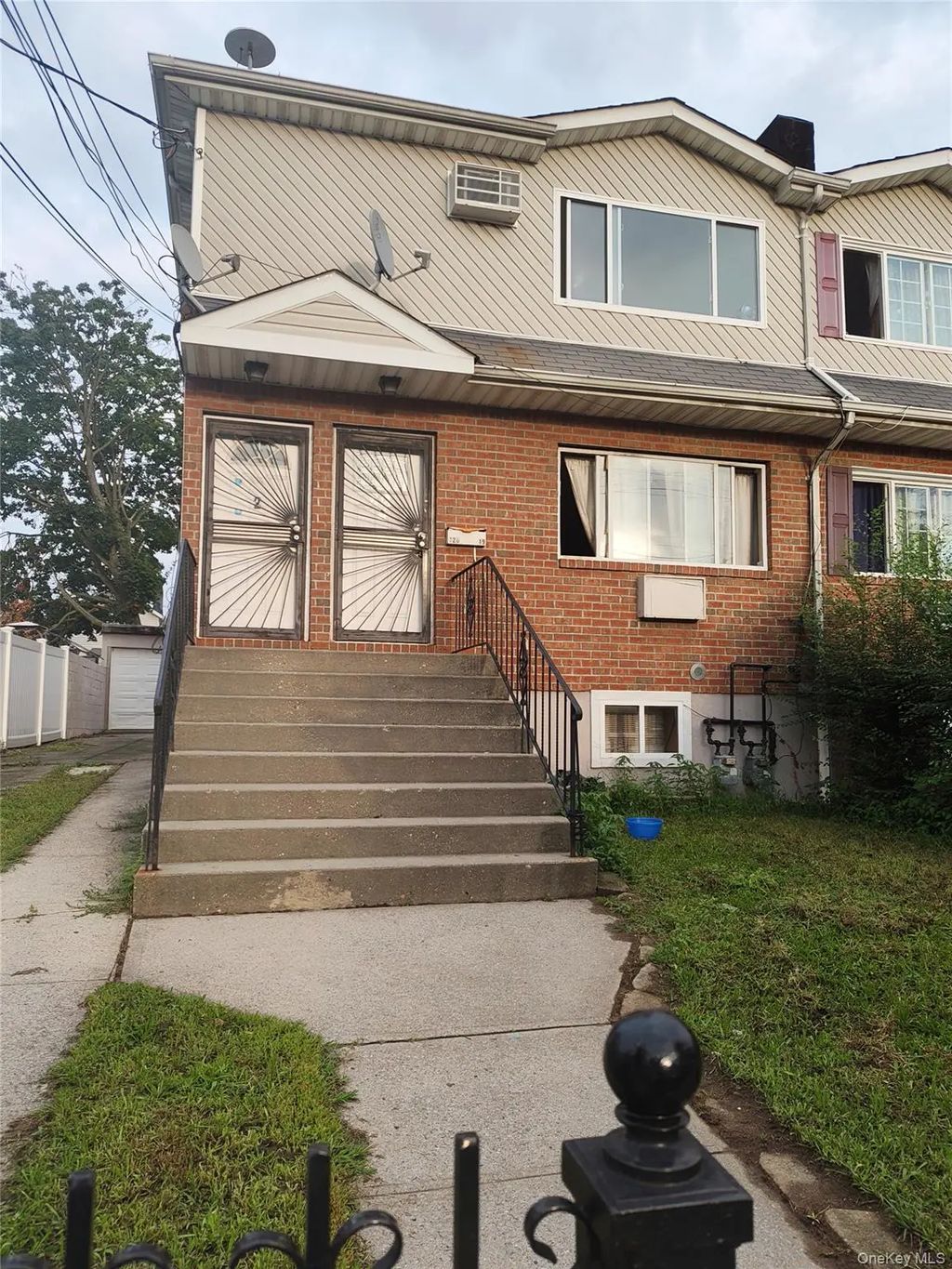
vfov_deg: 69.4
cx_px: 476
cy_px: 634
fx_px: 917
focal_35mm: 25
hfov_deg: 54.9
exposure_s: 1/142
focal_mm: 5.56
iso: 50
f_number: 1.88
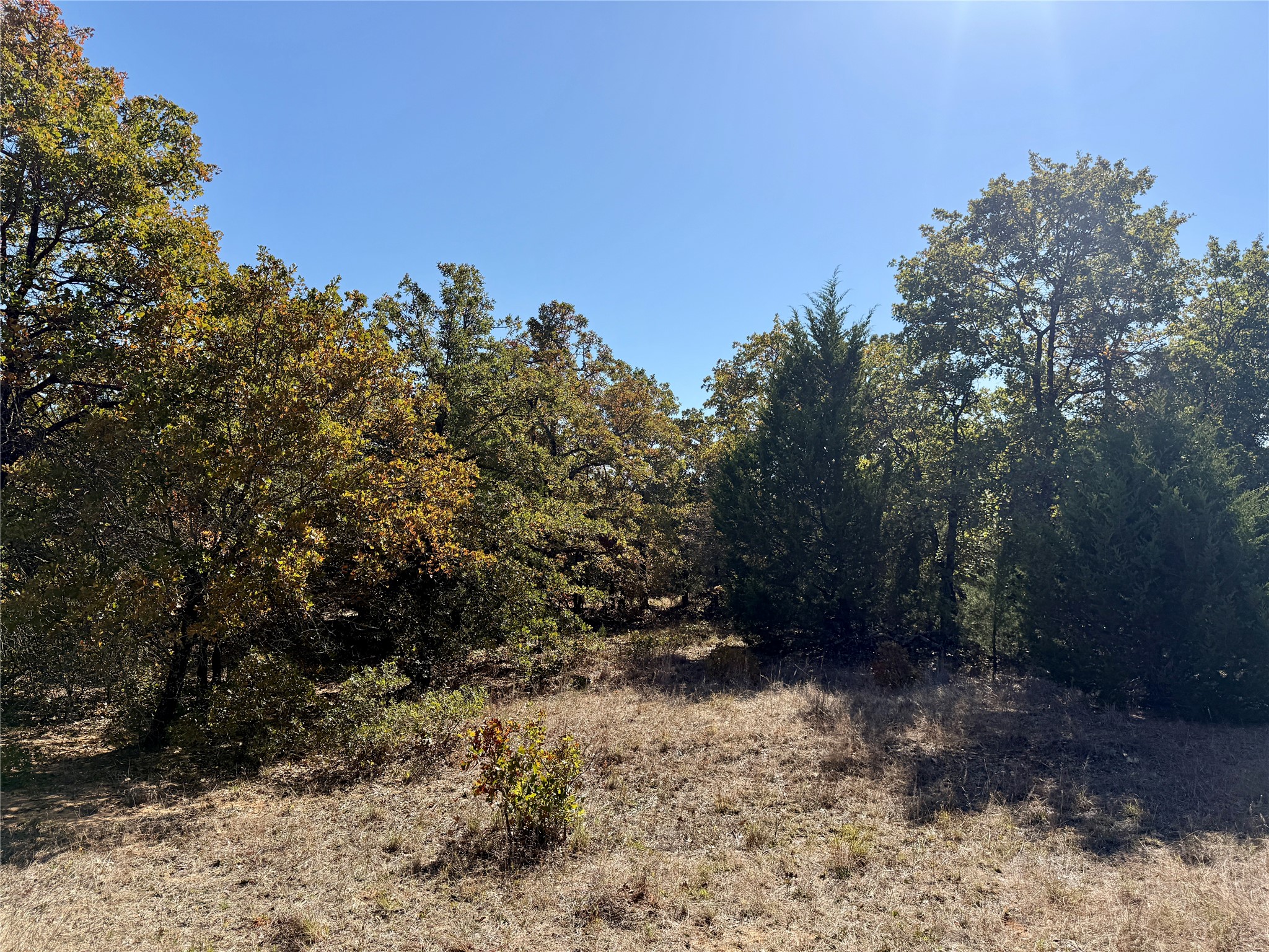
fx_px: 880
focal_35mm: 24
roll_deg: -2.4
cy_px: 476
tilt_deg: +4.8
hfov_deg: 71.6
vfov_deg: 56.8
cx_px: 634
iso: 80
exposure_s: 1/4975
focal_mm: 6.76
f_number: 1.78
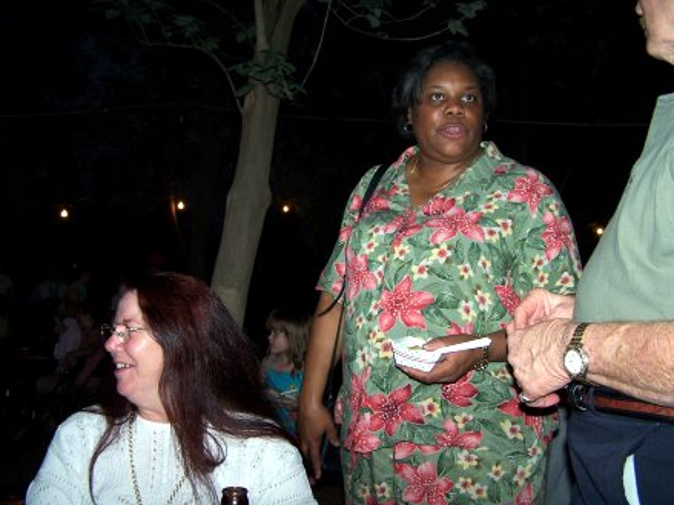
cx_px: 338
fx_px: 759
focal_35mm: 39
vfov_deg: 36.8
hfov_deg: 47.9
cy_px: 250
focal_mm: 6.3
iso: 80
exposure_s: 1/60
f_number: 2.8
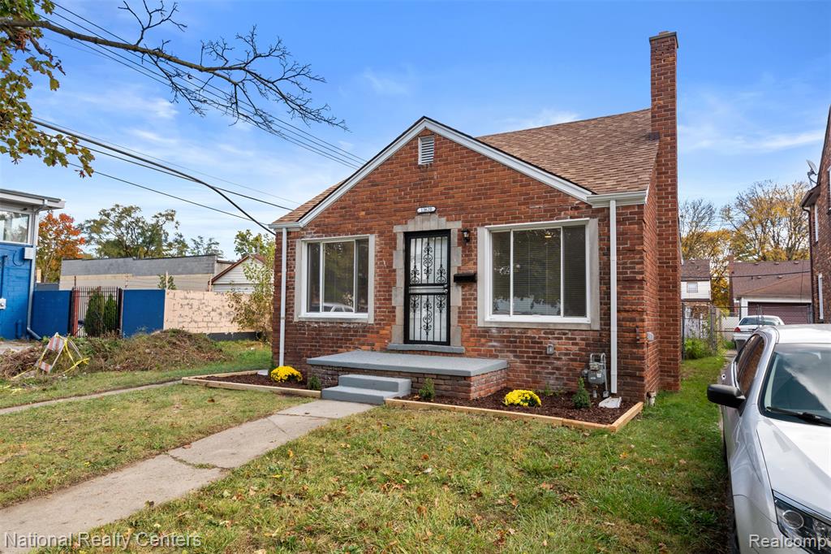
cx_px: 416
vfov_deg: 55.1
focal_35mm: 23
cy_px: 277
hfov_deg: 76.1
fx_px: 531
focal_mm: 23
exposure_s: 1/15
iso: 100
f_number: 9
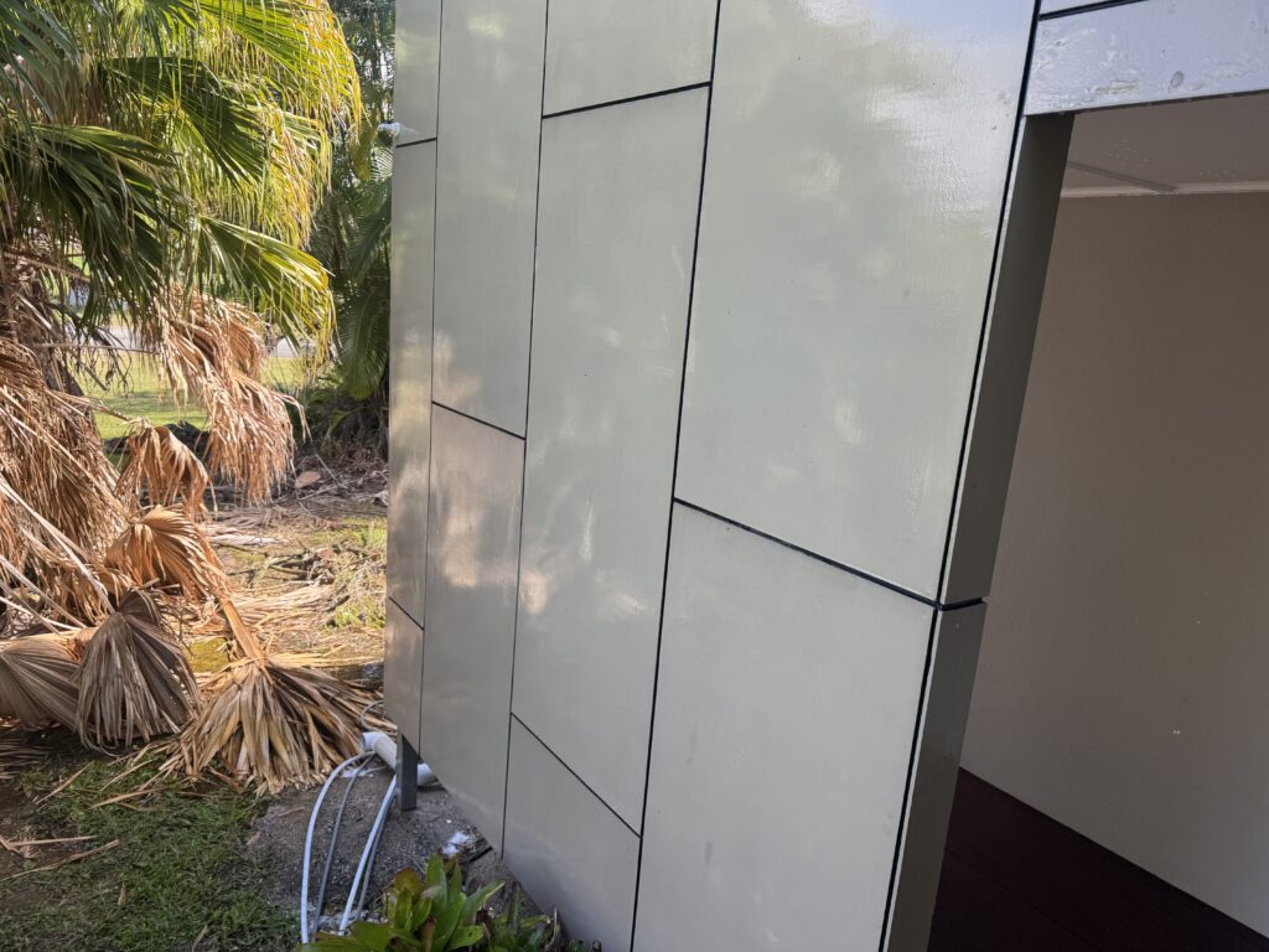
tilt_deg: -12.8
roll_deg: -4.6
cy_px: 476
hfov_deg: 71.6
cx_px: 634
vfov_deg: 56.8
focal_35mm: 24
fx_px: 880
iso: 80
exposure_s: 1/535
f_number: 1.78
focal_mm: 6.76
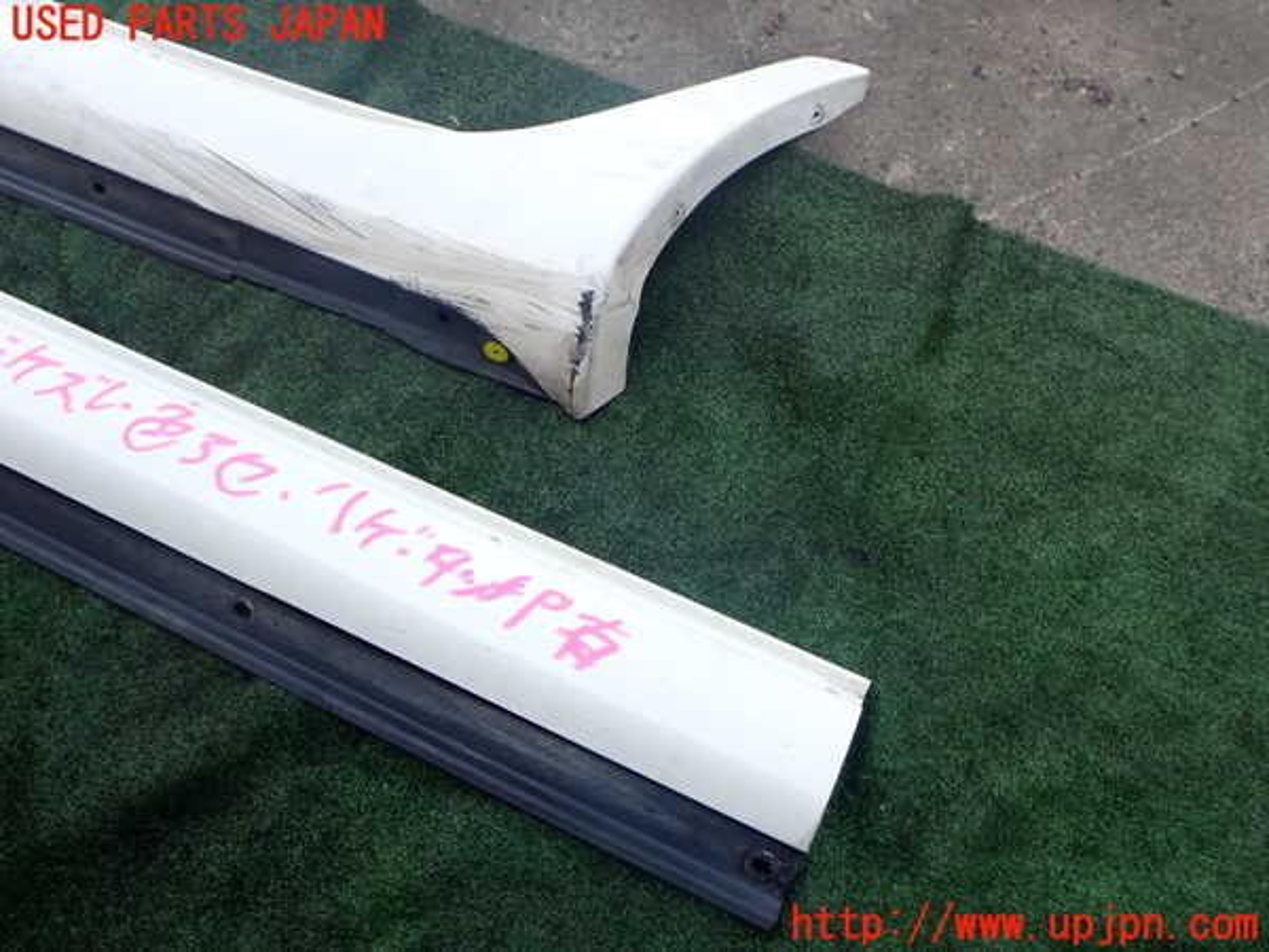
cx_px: 634
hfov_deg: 60.0
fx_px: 1100
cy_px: 476
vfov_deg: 46.8
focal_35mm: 30
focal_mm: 5.4
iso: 100
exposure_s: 1/200
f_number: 3.2
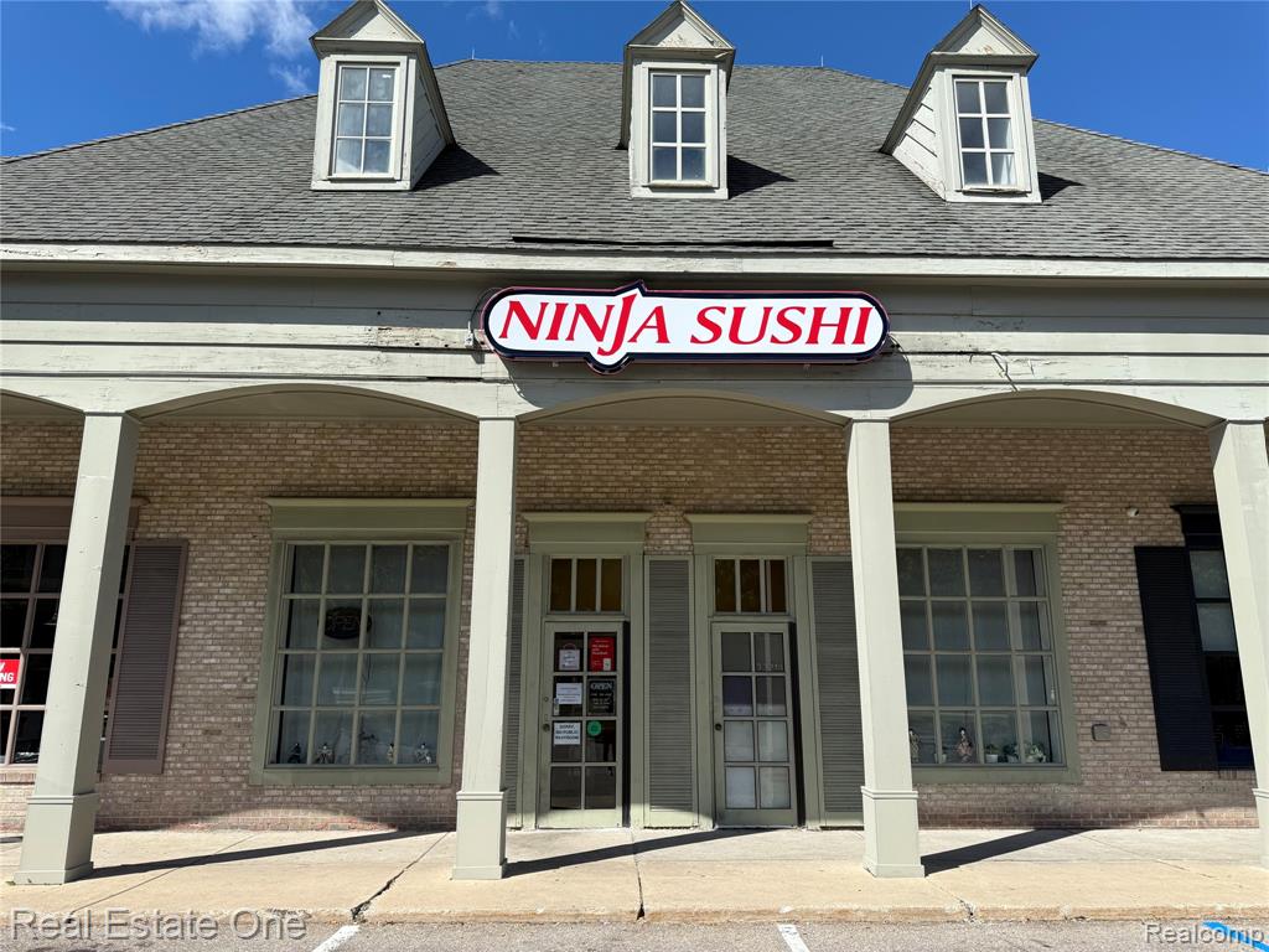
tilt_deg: +13.0
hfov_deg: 71.6
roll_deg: +0.1
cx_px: 634
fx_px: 880
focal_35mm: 24
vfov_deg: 56.8
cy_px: 476
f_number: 1.78
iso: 80
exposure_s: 1/4167
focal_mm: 6.76
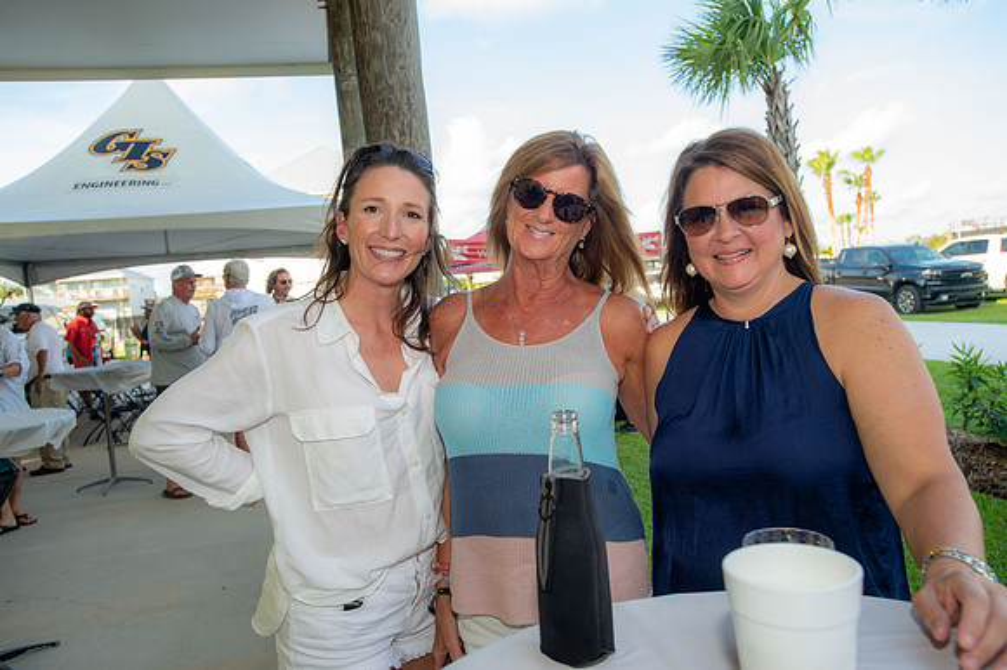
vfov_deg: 46.4
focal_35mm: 28
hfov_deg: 65.5
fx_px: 783
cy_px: 335
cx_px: 504
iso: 200
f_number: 5.6
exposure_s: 1/125
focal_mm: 28
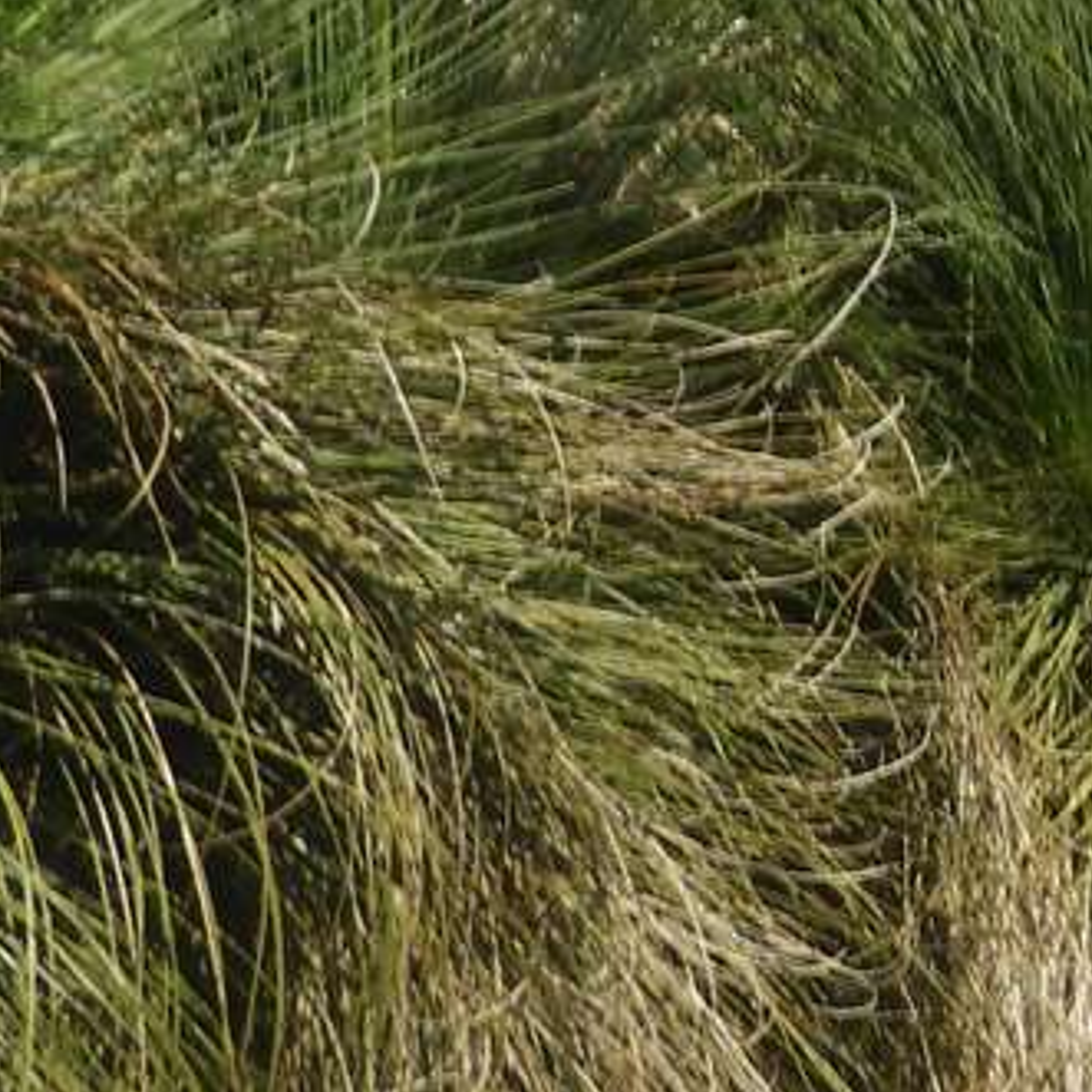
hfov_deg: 4.2
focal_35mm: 410
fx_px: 14633
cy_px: -587
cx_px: 2844
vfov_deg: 4.2
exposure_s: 1/400
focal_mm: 14.3
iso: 100
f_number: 4.5
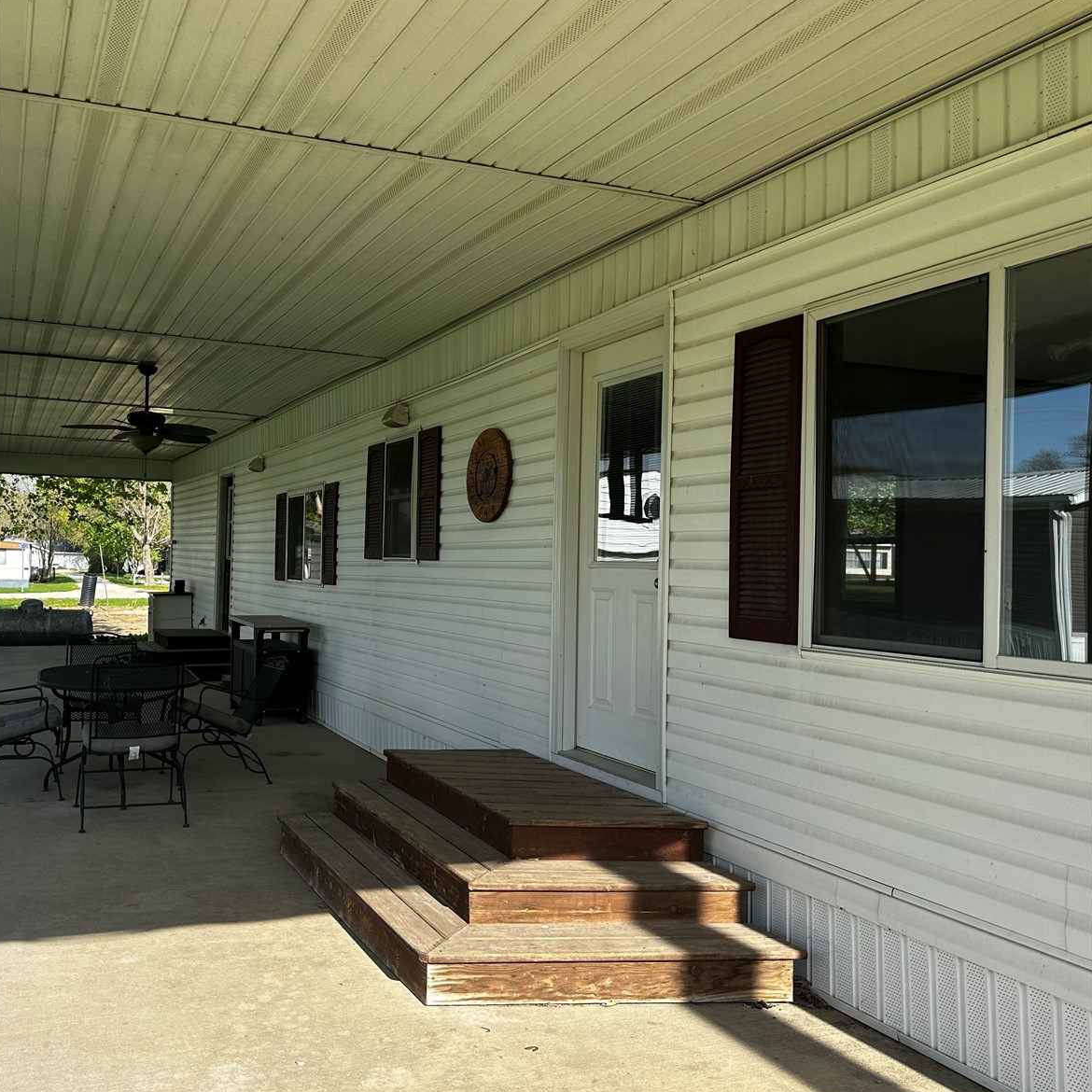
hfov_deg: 54.3
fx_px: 1035
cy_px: 540
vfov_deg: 55.6
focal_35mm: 29
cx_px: 347
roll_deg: -1.6
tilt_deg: +1.1
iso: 80
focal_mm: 6.86
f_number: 1.78
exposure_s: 1/1779
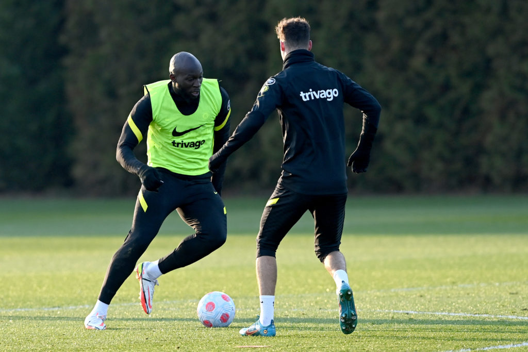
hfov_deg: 5.2
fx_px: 5867
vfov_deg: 3.4
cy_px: 176
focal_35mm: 400
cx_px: 264
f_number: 4
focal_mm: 400
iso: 1000
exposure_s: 1/2000
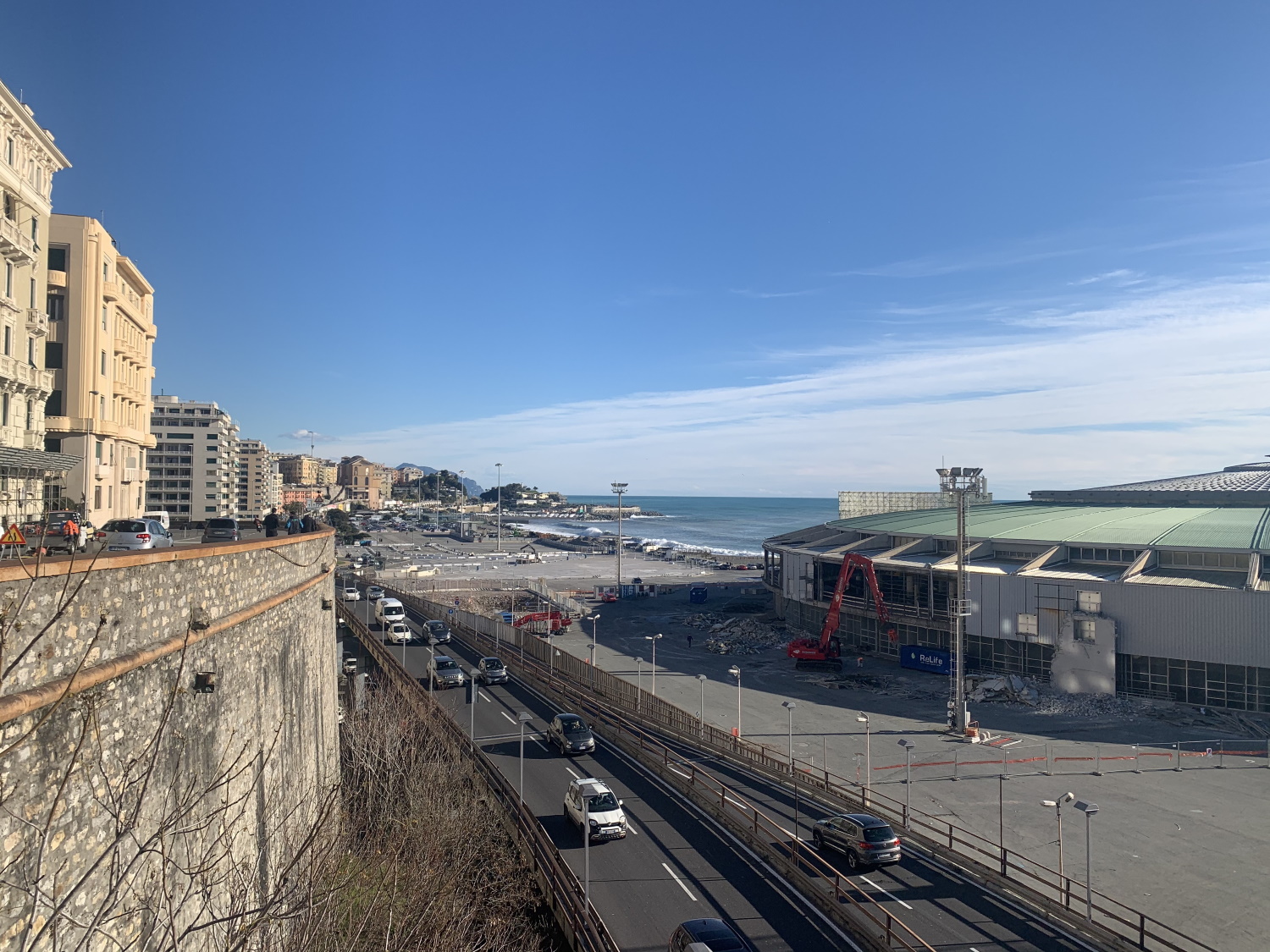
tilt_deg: -0.1
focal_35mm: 26
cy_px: 476
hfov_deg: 67.3
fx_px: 954
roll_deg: -0.1
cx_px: 635
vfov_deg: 53.1
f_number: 1.8
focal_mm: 4.25
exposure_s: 1/2915
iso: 25
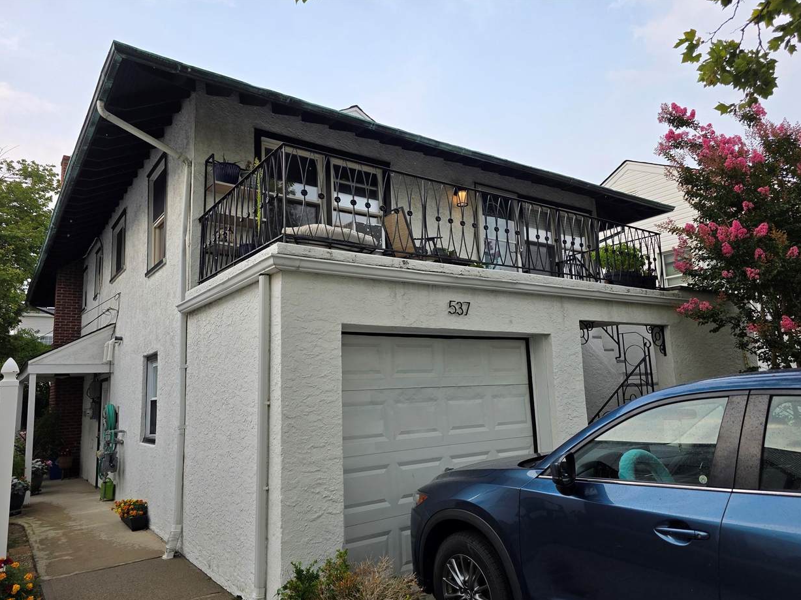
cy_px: 311
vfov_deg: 56.8
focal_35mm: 24
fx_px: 555
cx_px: 396
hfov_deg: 71.6
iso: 80
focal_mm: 6.3
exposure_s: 1/1746
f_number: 1.7
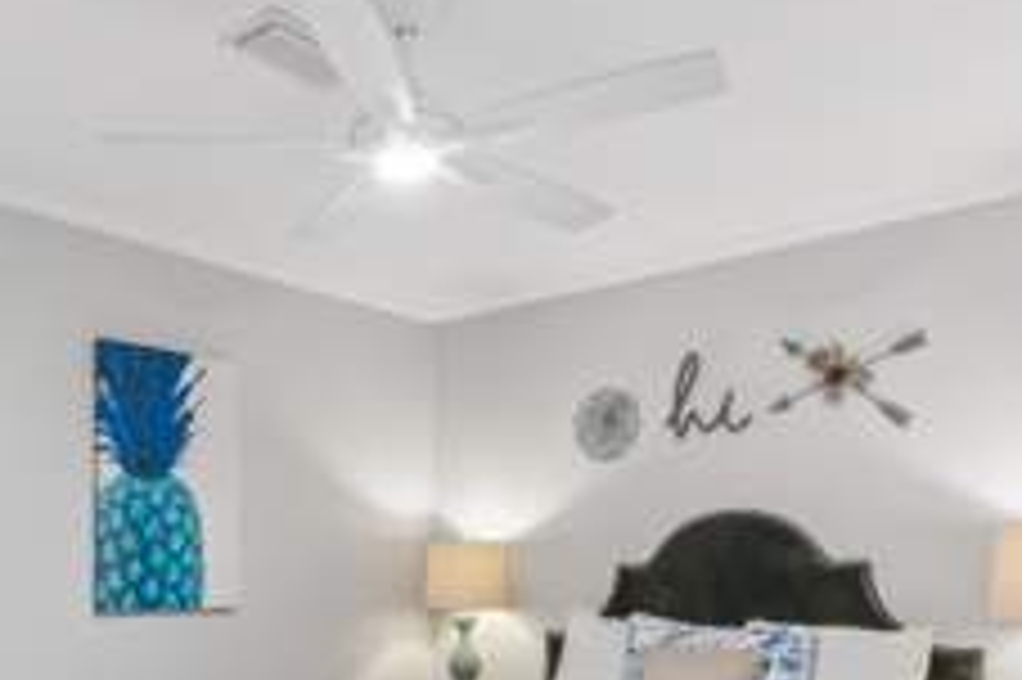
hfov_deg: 52.3
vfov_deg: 34.7
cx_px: 356
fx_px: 1021
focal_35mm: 36
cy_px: 617
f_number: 8
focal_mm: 17
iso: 250
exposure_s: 1/6
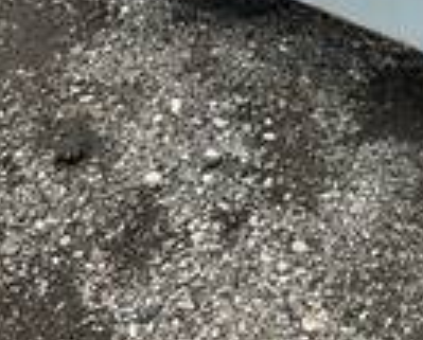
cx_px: 445
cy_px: -32
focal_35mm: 85
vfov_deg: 17.5
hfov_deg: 21.5
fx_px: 1066
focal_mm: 3
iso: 25
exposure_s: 1/272
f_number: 1.8
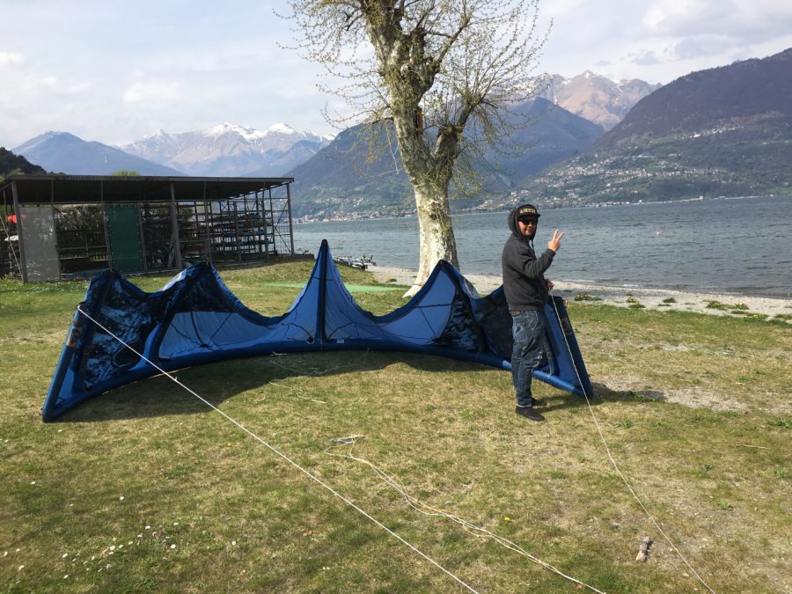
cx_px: 396
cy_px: 297
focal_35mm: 29
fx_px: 664
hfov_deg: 61.7
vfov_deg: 48.2
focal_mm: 4.15
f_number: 2.2
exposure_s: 1/1972
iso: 25
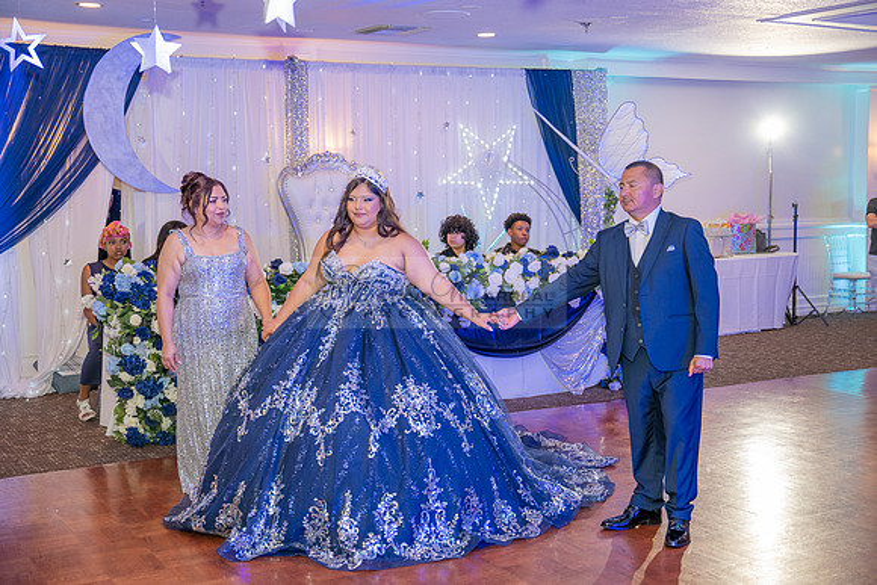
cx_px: 438
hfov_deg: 41.9
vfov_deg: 28.7
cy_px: 292
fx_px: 1145
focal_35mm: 47
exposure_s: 1/200
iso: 1000
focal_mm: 47
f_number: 2.8
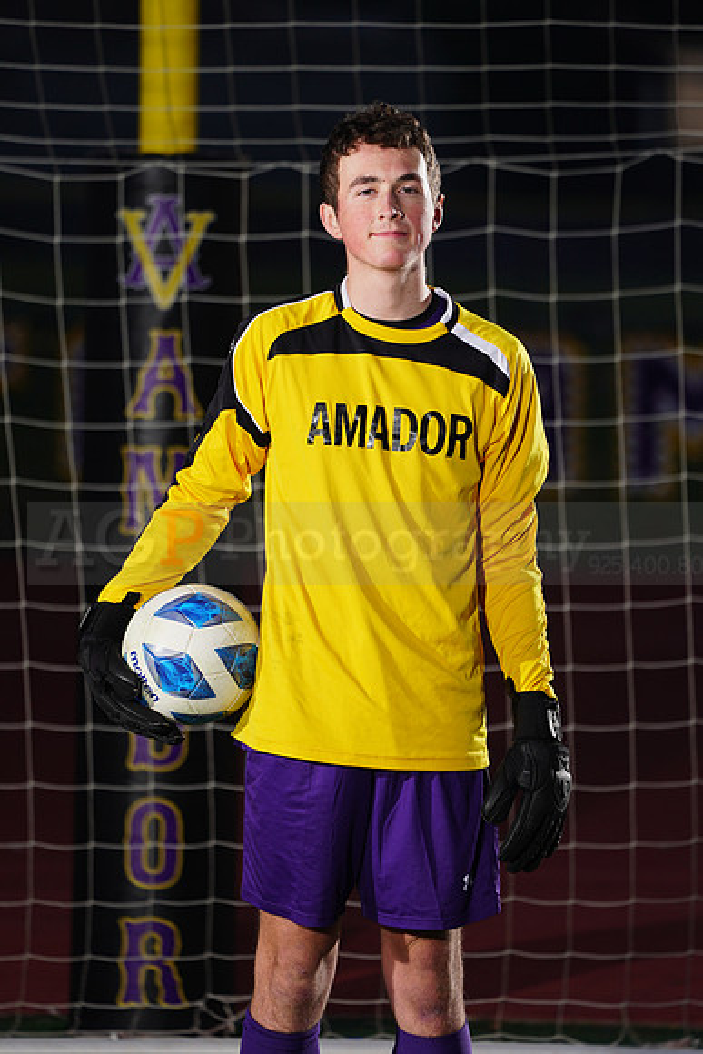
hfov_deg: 3.5
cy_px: 527
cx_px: 352
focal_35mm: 397
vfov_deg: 5.2
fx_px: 11621
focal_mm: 397
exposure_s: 1/200
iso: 200
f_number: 7.1
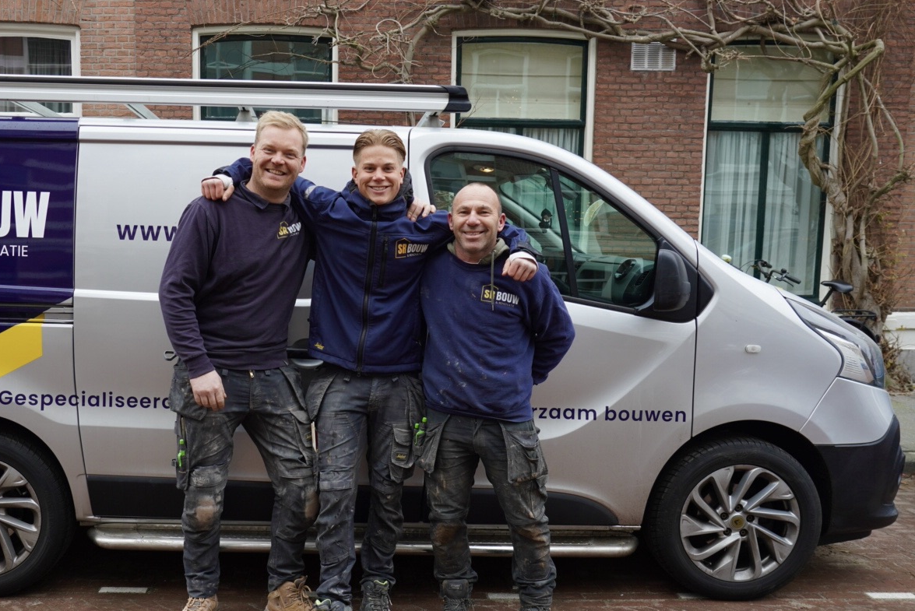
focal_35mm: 33
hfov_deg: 56.5
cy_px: 343
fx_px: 839
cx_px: 343
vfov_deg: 40.0
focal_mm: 16
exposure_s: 1/100
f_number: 3.2
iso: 100
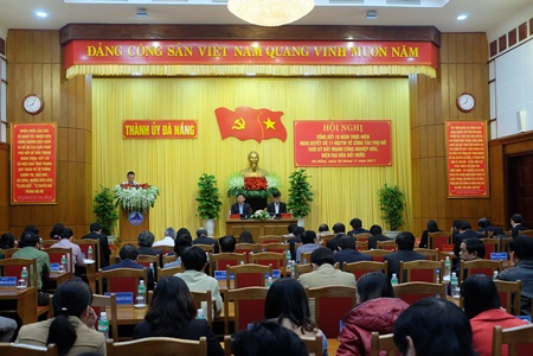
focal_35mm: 36
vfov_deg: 36.9
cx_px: 266
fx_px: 533
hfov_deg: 53.1
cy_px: 178
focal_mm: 24.3
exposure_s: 1/42
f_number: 4.2
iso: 800
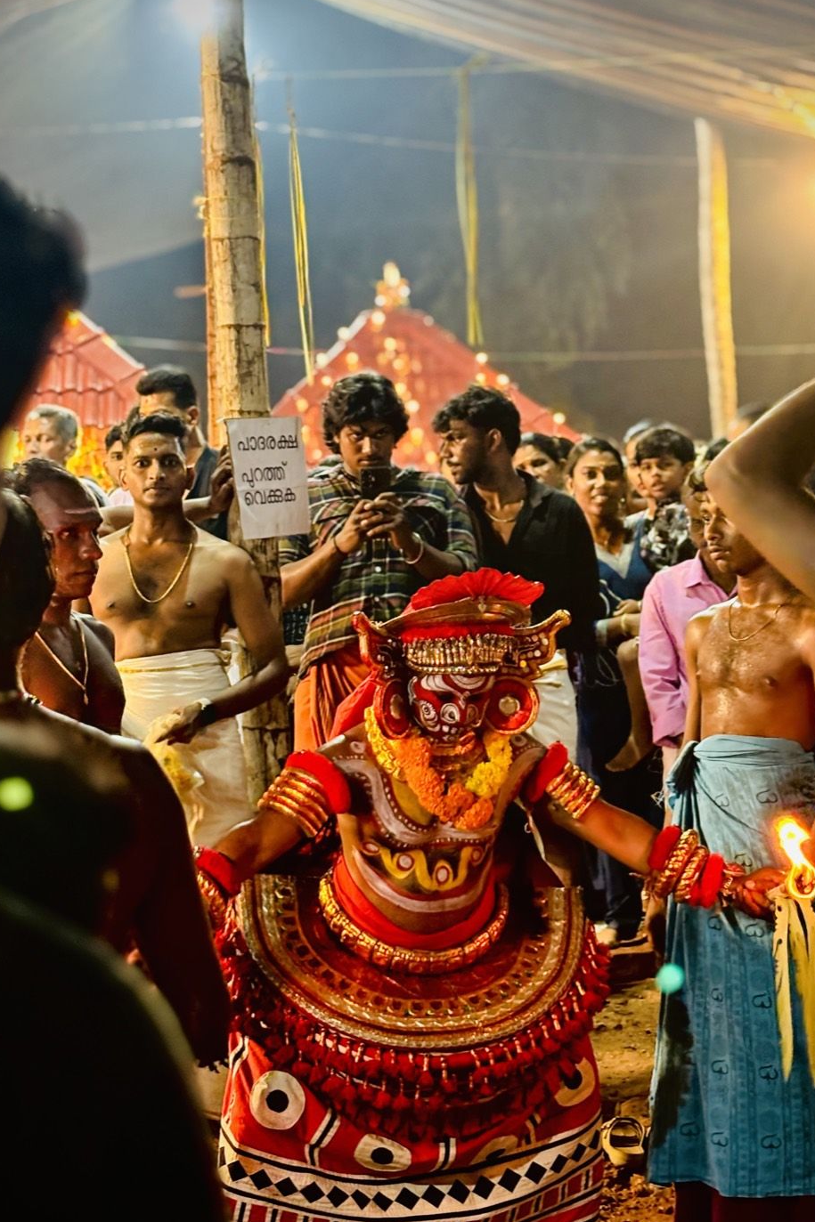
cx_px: 465
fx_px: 2140
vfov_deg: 31.9
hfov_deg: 21.6
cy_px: 664
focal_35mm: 63
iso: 320
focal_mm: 5.96
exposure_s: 1/26
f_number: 1.6
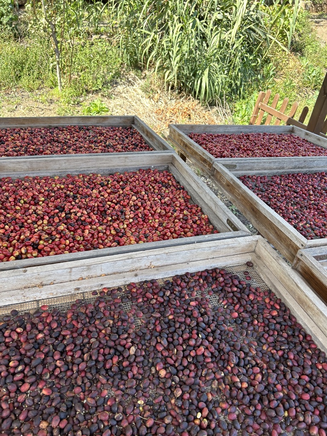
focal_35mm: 26
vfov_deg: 67.3
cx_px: 164
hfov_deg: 53.1
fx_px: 327
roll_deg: -7.6
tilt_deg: -30.4
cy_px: 218
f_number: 1.5
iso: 50
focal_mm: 5.7
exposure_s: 1/365
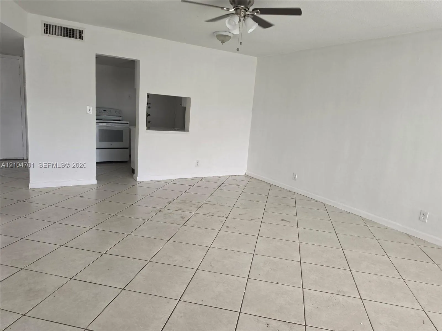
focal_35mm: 23
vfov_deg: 58.9
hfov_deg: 73.9
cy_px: 166
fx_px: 294
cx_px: 221
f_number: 1.4
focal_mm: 6.5
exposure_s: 1/120
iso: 160
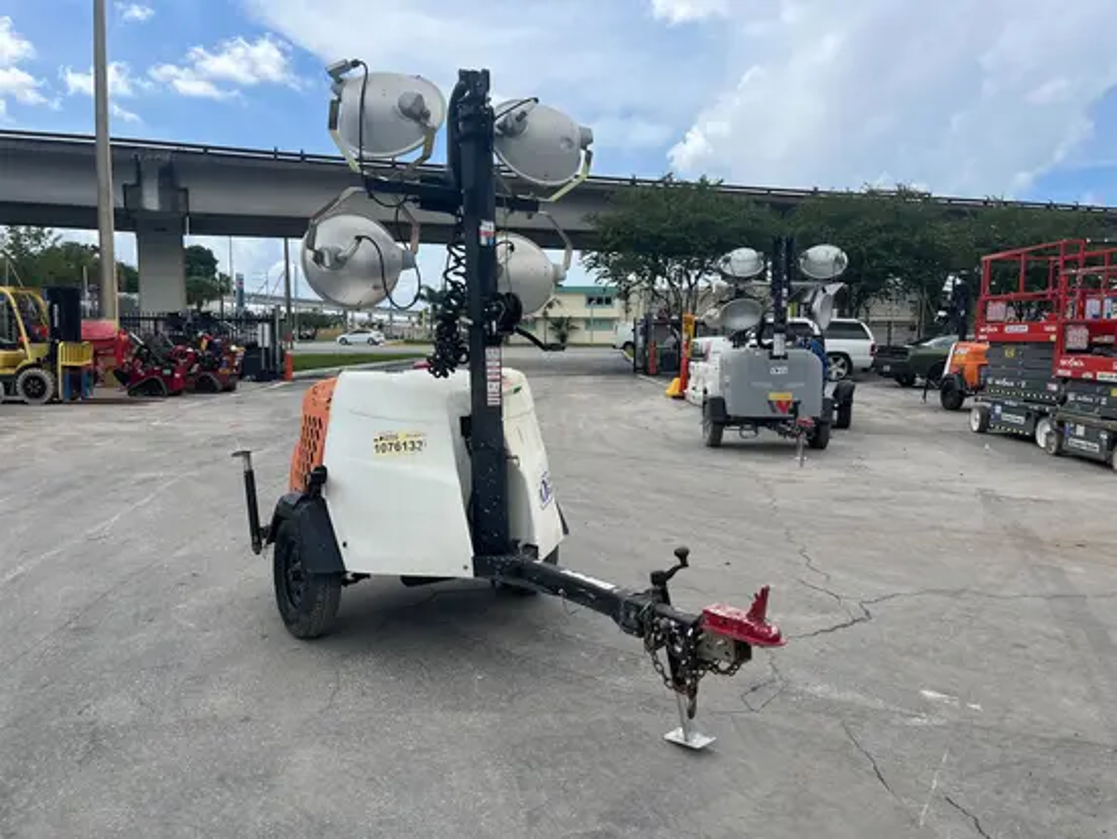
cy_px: 420
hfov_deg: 67.3
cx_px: 558
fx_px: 839
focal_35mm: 26
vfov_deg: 53.1
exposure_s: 1/3745
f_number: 1.6
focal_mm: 5.1
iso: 50
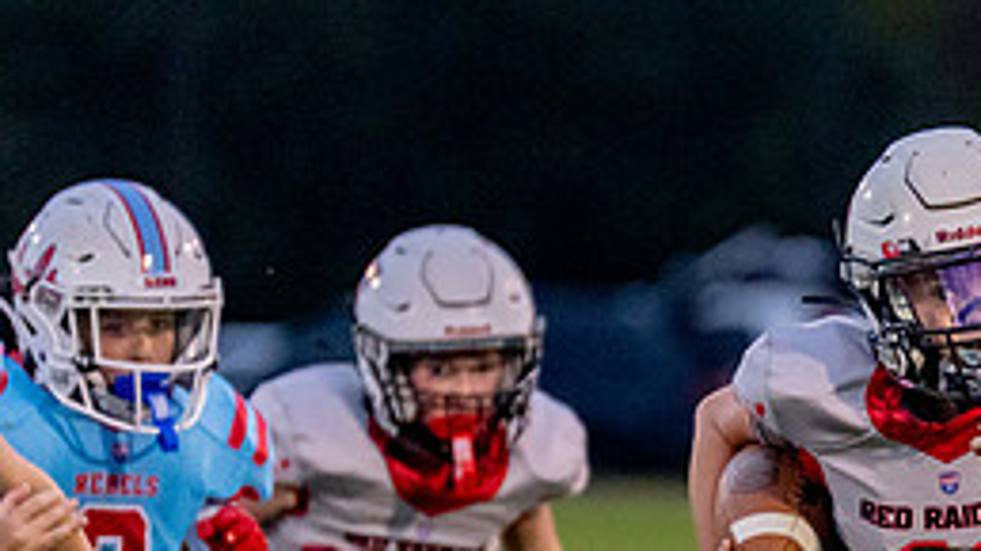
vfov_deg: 1.5
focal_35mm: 830
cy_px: 607
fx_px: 21586
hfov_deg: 2.6
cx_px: 1065
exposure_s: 1/1000
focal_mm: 200
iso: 2000
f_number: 2.8
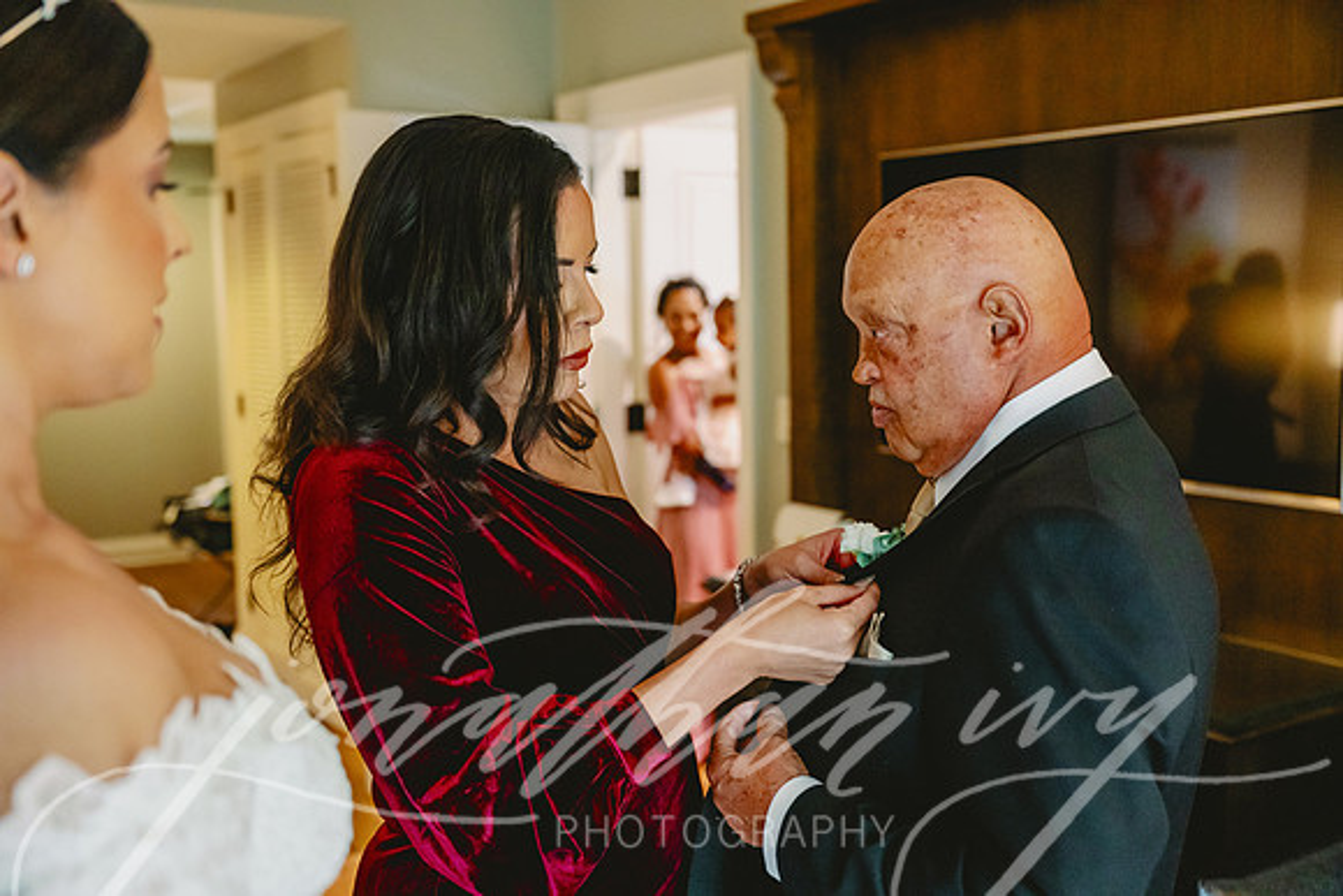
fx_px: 1455
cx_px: 672
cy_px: 448
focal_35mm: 39
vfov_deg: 34.2
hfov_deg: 49.5
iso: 3200
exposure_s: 1/200
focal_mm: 39
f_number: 2.8
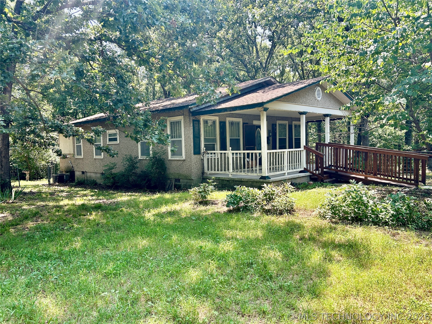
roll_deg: +2.2
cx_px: 216
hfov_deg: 67.3
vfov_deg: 53.1
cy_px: 162
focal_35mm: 26
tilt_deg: -2.8
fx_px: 324
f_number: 1.5
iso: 50
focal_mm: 5.7
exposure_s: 1/523
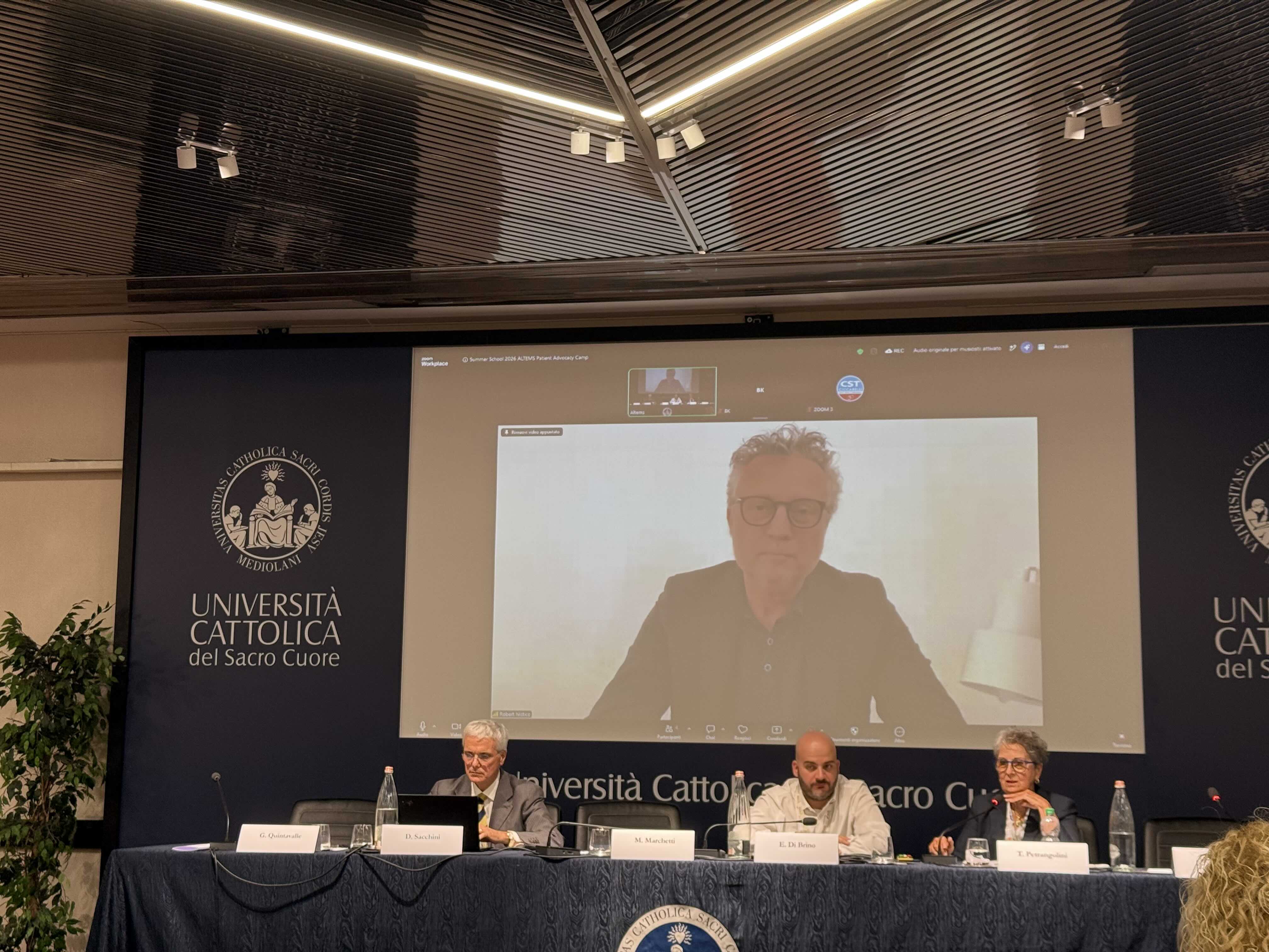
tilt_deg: +8.9
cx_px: 634
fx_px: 1760
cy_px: 476
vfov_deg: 30.3
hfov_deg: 39.7
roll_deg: -0.7
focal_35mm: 48
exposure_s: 1/49
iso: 100
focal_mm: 6.76
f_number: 1.78
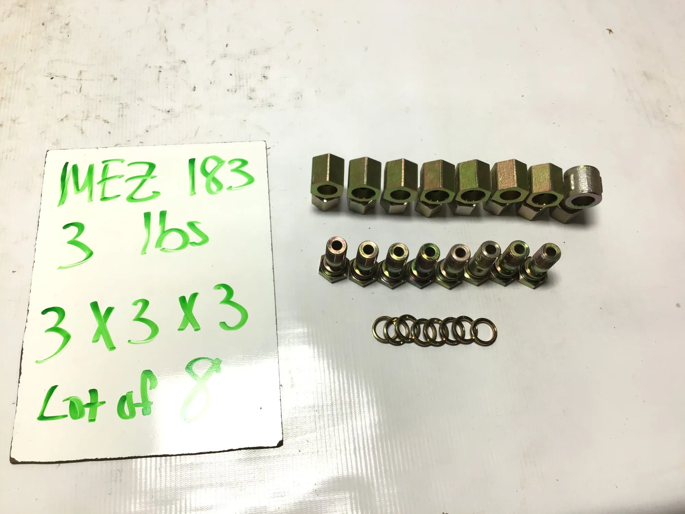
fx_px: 613
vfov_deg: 45.4
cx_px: 342
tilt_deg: -67.5
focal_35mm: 31
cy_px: 257
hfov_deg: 58.4
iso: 25
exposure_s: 1/173
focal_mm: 3.3
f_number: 2.4
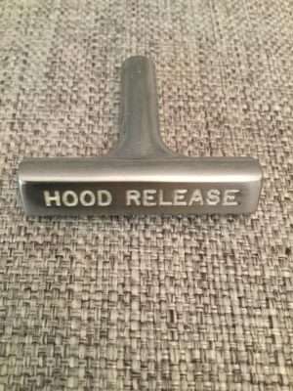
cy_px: 196
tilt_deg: -61.9
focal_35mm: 31
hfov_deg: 45.4
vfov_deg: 58.4
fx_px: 350
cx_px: 146
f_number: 2.4
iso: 160
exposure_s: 1/30
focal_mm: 3.3
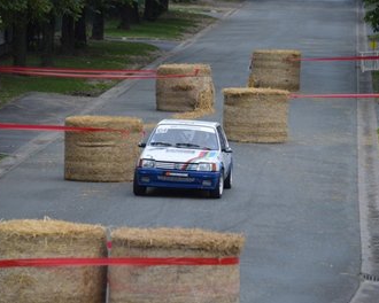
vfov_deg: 5.3
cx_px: 176
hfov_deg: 6.7
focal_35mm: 290
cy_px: 152
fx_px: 3253
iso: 1600
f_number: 5
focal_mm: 170
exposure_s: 1/160
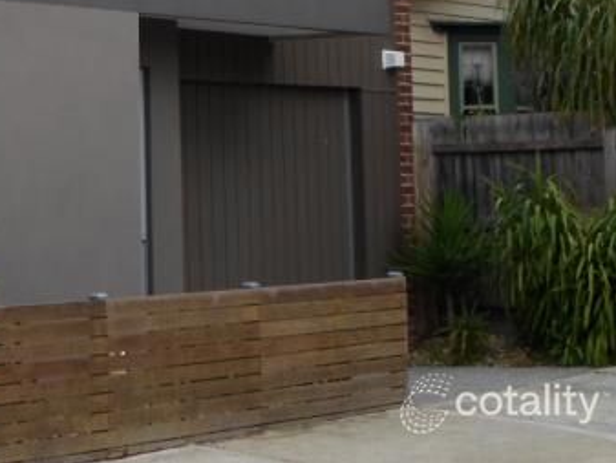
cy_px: -82
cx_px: -82
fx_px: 1816
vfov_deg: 14.1
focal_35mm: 102
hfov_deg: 18.4
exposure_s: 1/180
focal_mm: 7.8
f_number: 3.2
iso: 80
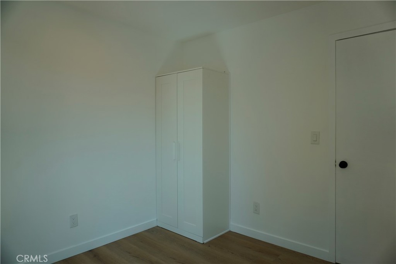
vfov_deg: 53.1
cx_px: 198
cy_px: 132
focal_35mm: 24
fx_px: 264
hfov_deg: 73.7
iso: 100
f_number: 4
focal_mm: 16
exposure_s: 1/160
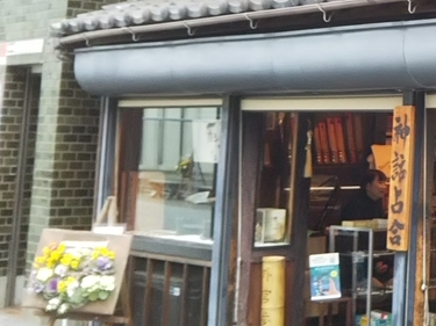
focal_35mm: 96
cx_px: 612
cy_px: -50
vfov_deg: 14.9
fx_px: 1209
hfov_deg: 18.6
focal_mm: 4
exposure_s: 1/60
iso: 40
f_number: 2.2
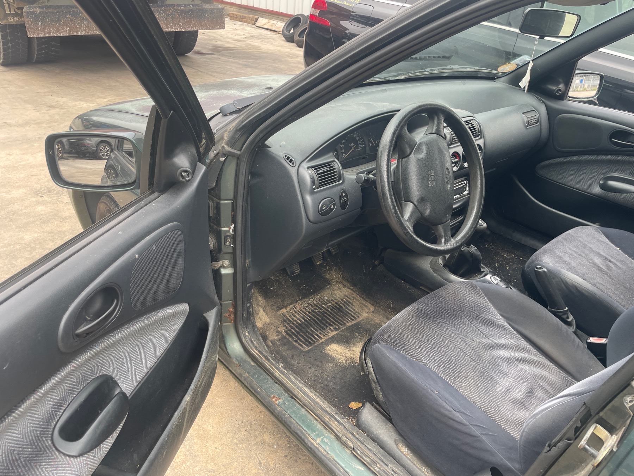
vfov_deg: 53.1
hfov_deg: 67.3
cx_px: 317
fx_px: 476
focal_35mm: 26
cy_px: 238
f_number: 1.6
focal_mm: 4.2
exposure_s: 1/389
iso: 32
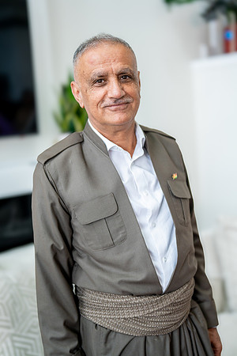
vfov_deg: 39.6
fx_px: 494
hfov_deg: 27.0
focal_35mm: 50
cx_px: 118
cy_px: 178
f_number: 1.4
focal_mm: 50
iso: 500
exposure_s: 1/250
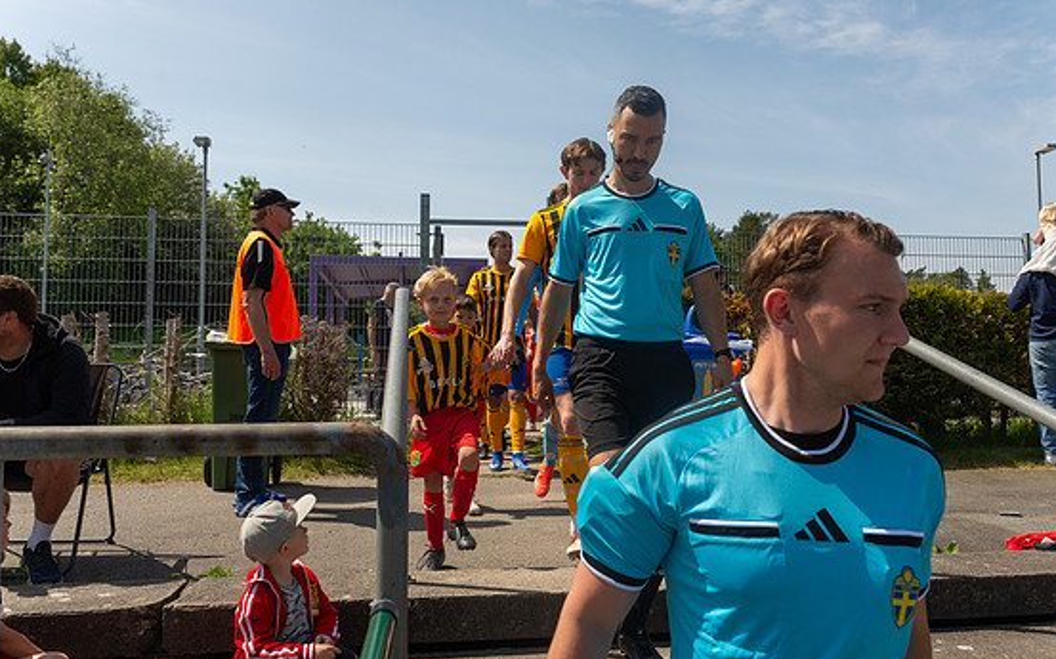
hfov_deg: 68.4
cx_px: 539
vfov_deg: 46.0
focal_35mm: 27
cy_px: 324
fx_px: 777
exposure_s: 1/1250
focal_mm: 24
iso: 140
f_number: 5
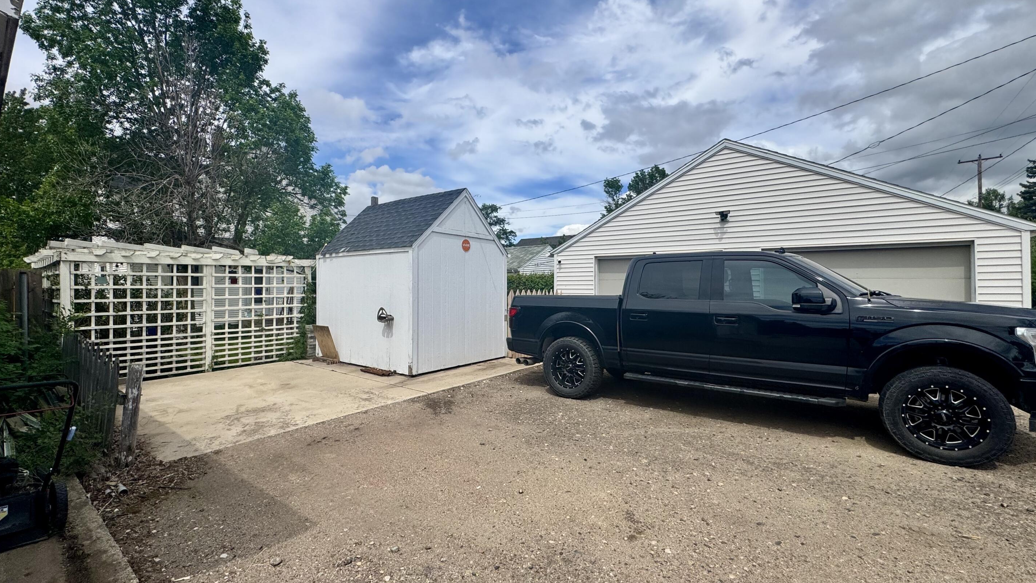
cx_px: 515
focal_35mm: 16
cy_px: 285
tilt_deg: -1.1
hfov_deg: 99.4
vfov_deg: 67.1
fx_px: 440
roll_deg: -0.3
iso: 50
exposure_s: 1/3546
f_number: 2.2
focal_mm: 2.22
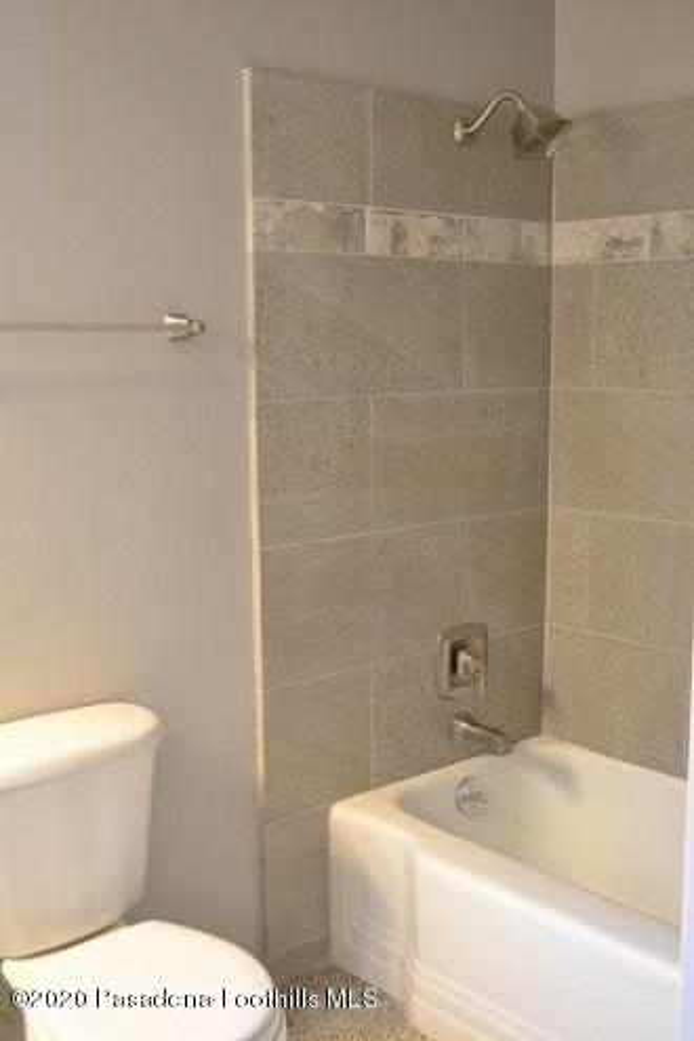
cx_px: 347
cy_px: 520
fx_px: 1128
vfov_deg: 49.6
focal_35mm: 39
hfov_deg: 34.2
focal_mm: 26
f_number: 4.2
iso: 800
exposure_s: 1/15
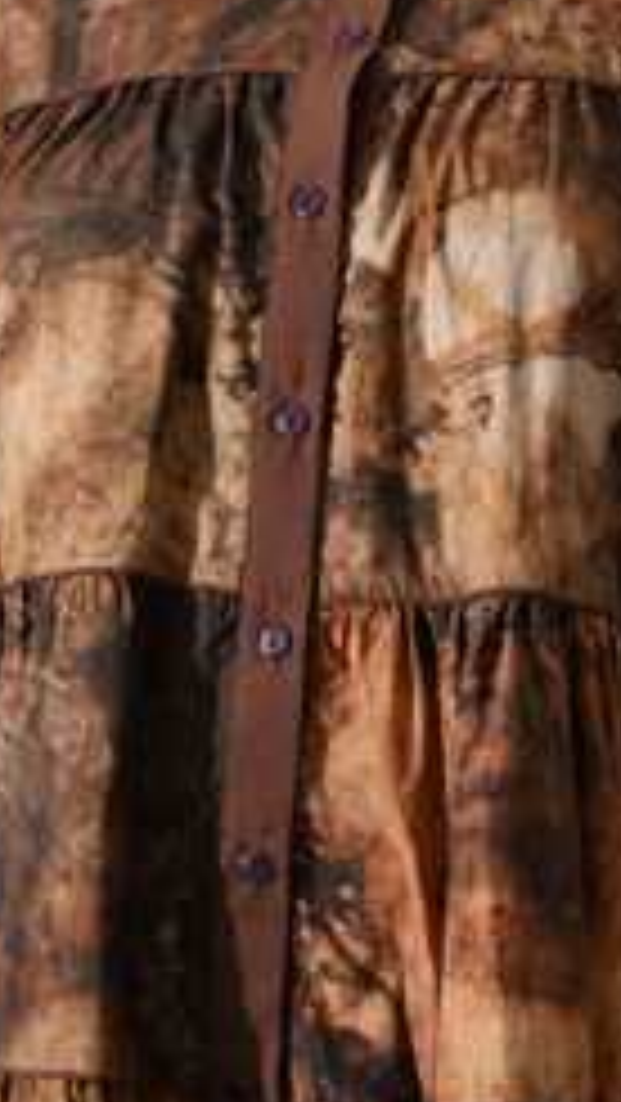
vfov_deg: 10.5
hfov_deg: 6.0
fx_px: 5966
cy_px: 173
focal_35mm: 204
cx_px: 360
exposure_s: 1/160
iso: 160
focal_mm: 91
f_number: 8
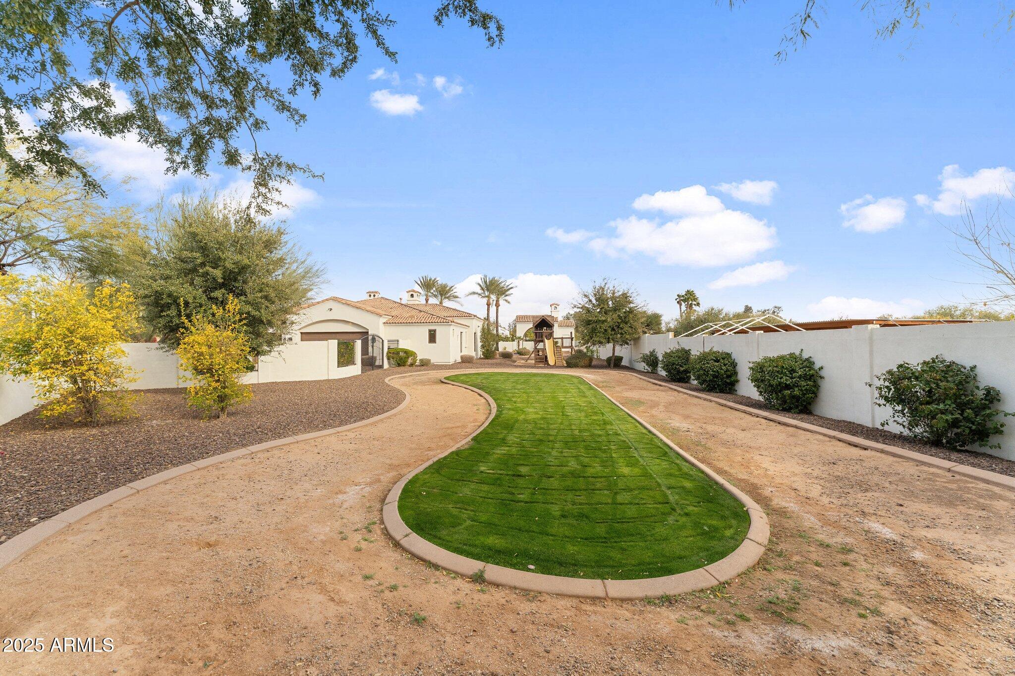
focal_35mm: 14
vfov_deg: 81.2
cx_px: 508
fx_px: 395
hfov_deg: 104.3
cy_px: 338
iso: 800
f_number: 9
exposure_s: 1/500
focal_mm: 14
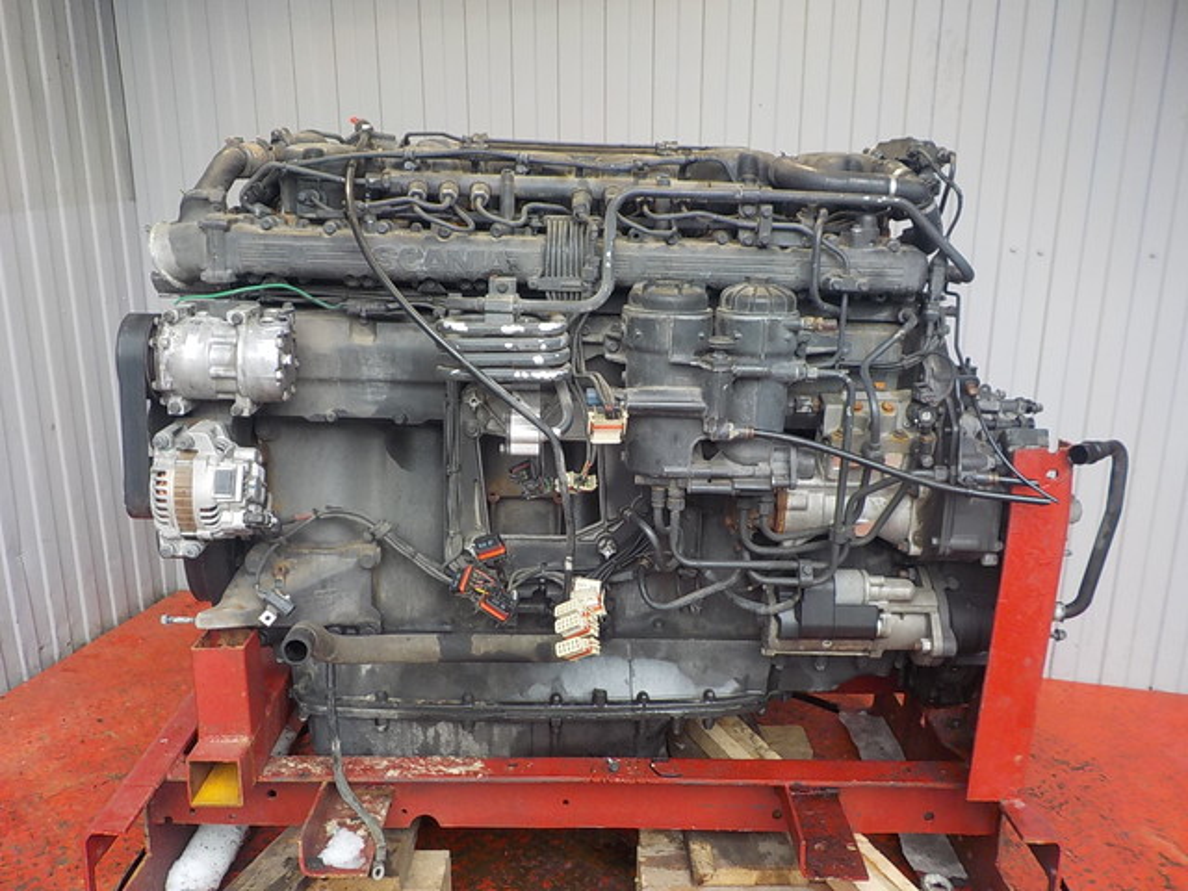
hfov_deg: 60.0
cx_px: 594
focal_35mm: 30
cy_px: 446
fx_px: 1030
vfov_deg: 46.8
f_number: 3.3
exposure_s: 1/30
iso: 125
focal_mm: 4.1
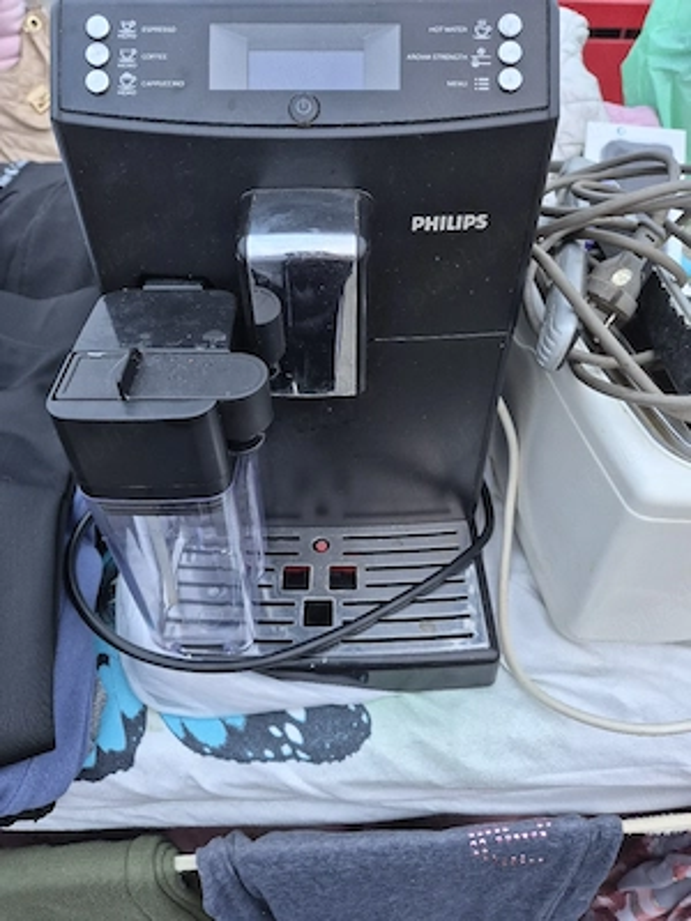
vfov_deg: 73.9
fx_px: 612
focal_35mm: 23
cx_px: 346
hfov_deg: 58.9
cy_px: 460
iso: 160
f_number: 1.8
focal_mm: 5.4
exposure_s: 1/182
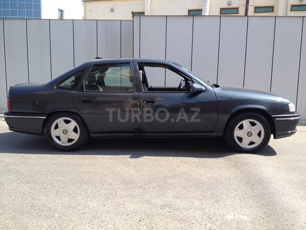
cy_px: 115
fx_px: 309
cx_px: 153
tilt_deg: -12.6
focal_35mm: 35
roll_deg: -0.9
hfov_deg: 52.6
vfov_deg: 40.7
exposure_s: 1/635
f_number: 2.4
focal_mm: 4.28
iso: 50
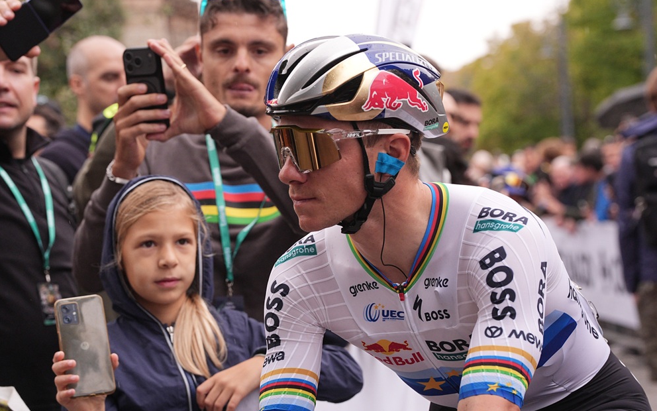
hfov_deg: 18.3
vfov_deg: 11.5
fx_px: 2041
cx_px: 330
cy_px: 194
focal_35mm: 114
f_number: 6.3
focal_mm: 111
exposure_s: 1/640
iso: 2000
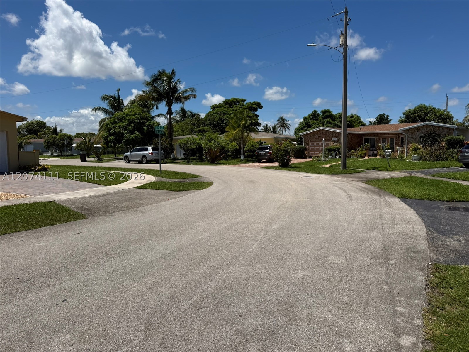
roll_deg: +3.1
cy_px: 176
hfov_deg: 71.6
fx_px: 325
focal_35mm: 24
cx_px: 234
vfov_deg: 56.8
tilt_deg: -2.7
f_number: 1.78
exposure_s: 1/9091
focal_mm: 6.76
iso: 80
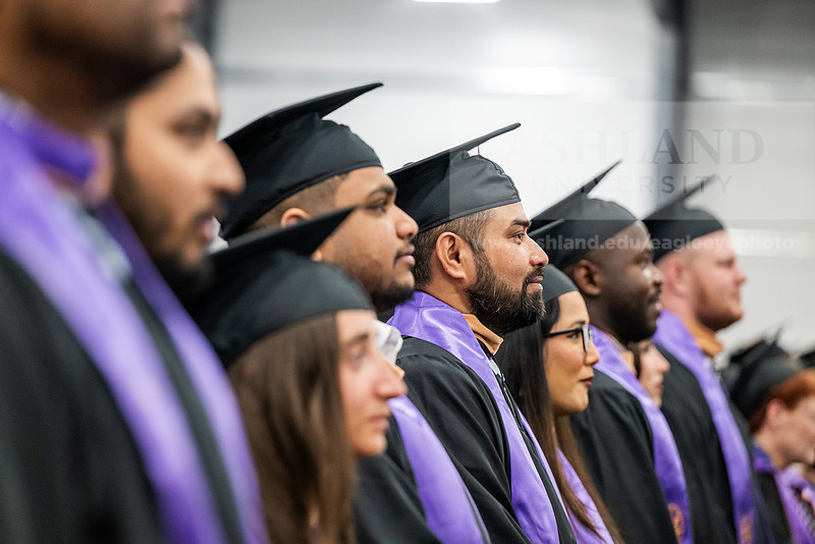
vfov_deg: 10.6
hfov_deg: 15.8
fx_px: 2944
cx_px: 408
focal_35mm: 130
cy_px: 272
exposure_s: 1/200
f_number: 3.2
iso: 3200
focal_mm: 130
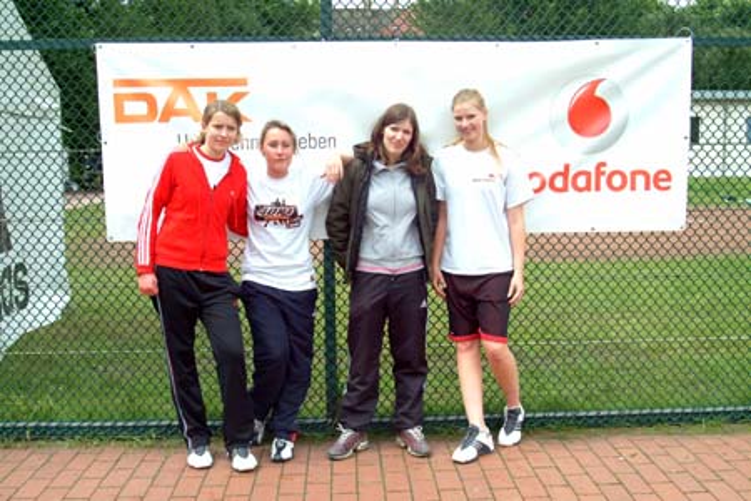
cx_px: 376
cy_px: 250
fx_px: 814
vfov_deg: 34.2
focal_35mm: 39
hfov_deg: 49.6
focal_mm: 26
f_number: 9.5
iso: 400
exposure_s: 1/350
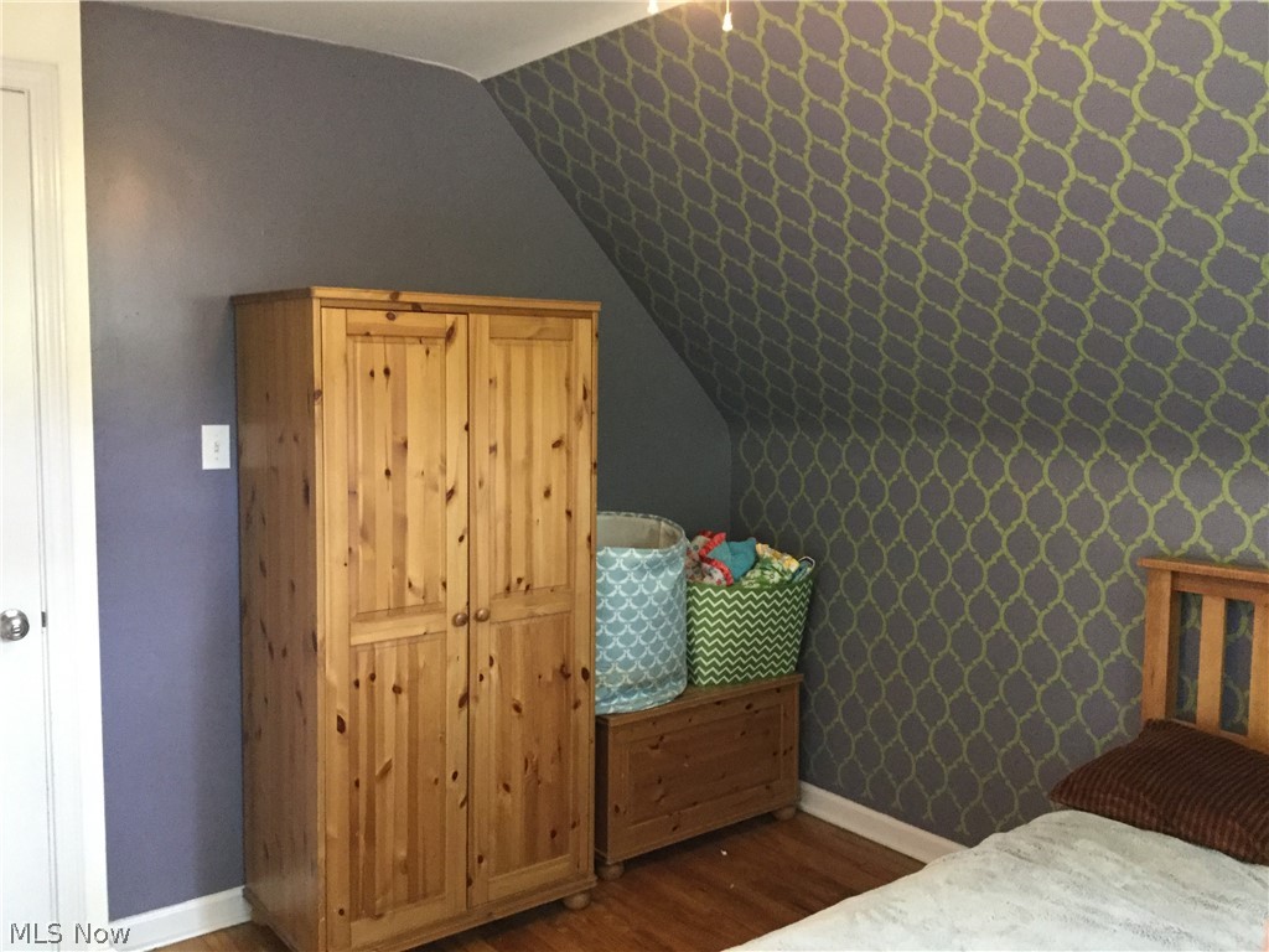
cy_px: 476
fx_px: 1136
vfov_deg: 45.4
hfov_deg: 58.4
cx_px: 634
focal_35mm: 31
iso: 200
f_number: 2.4
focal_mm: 3.3
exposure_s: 1/15
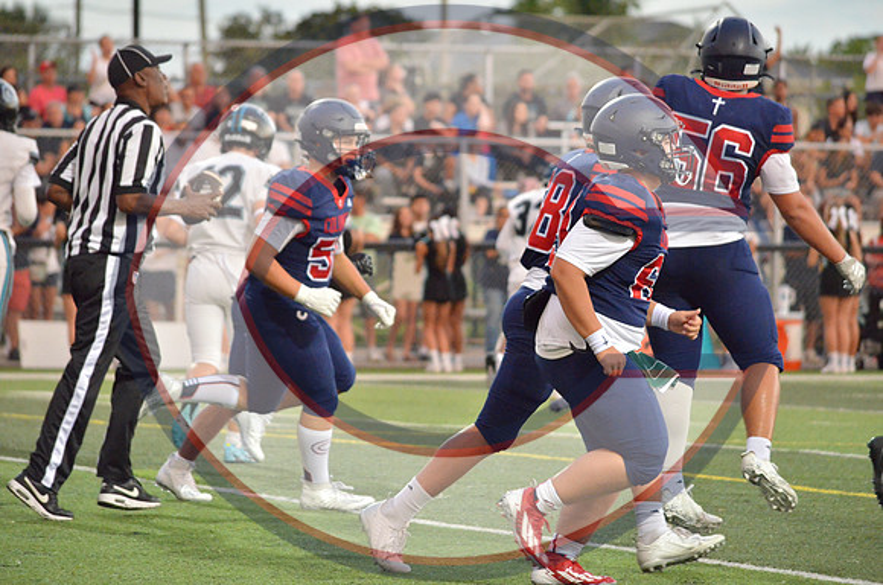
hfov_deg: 8.1
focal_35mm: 255
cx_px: 442
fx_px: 6241
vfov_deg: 5.4
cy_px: 292
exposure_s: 1/500
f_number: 5
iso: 4000
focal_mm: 170
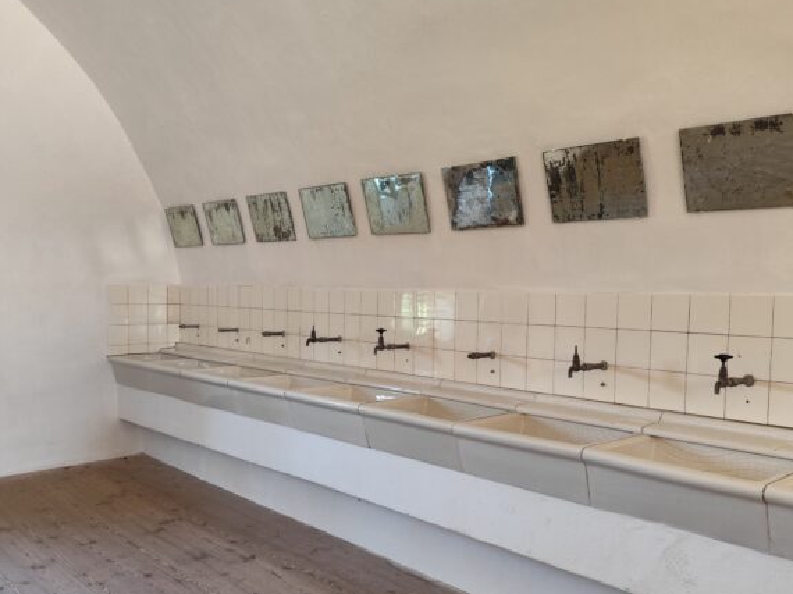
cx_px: 420
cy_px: 337
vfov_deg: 45.3
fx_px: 710
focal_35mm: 31
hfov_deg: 58.3
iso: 800
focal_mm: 6.19
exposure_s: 1/100
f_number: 1.65
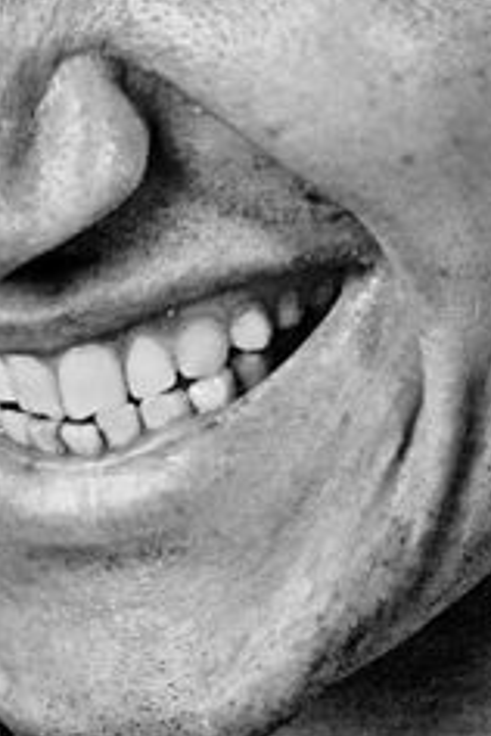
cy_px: -62
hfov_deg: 4.4
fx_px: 6421
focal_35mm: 314
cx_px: 205
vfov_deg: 6.5
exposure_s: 1/45
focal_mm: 55
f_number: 5.6
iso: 400
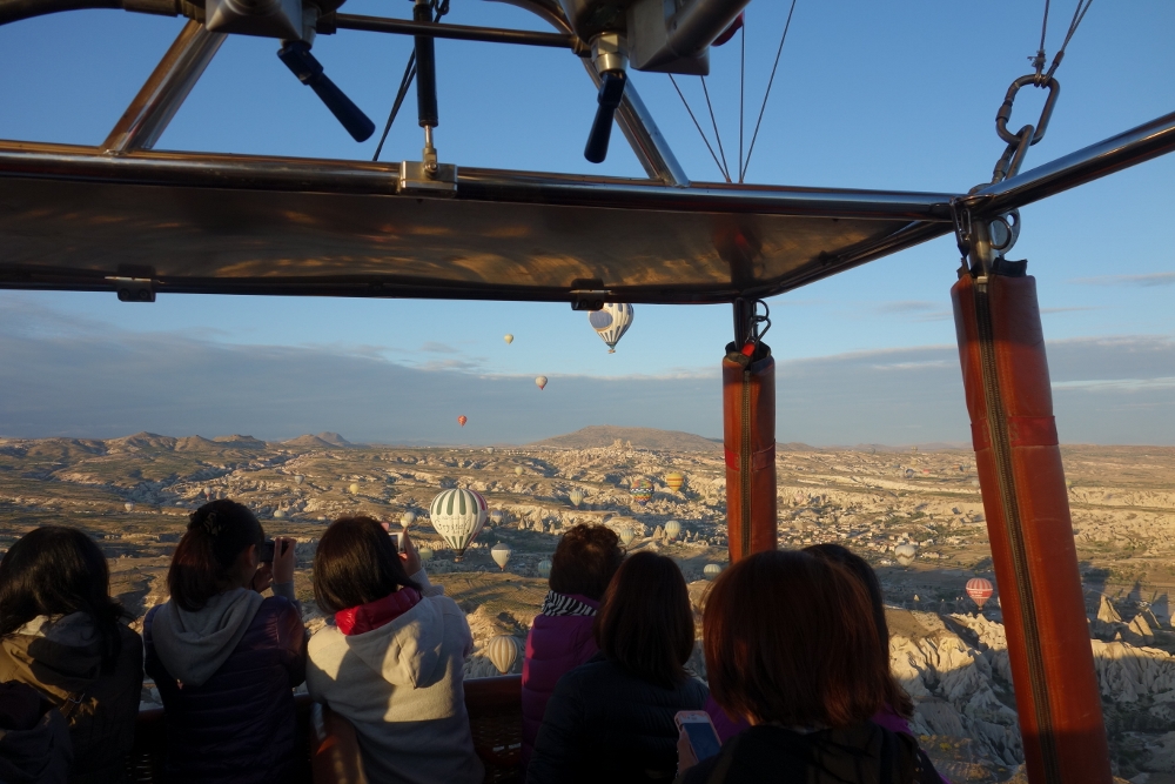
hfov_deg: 63.7
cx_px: 588
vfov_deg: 45.0
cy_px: 392
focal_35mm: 29
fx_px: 947
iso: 125
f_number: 5.6
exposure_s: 1/250
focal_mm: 10.63
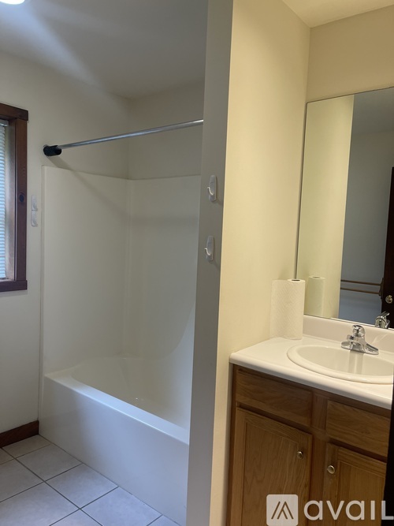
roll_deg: -2.3
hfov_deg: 53.0
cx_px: 197
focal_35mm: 26
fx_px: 395
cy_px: 263
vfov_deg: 67.3
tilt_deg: -5.2
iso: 100
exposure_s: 1/120
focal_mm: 5.1
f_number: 1.6
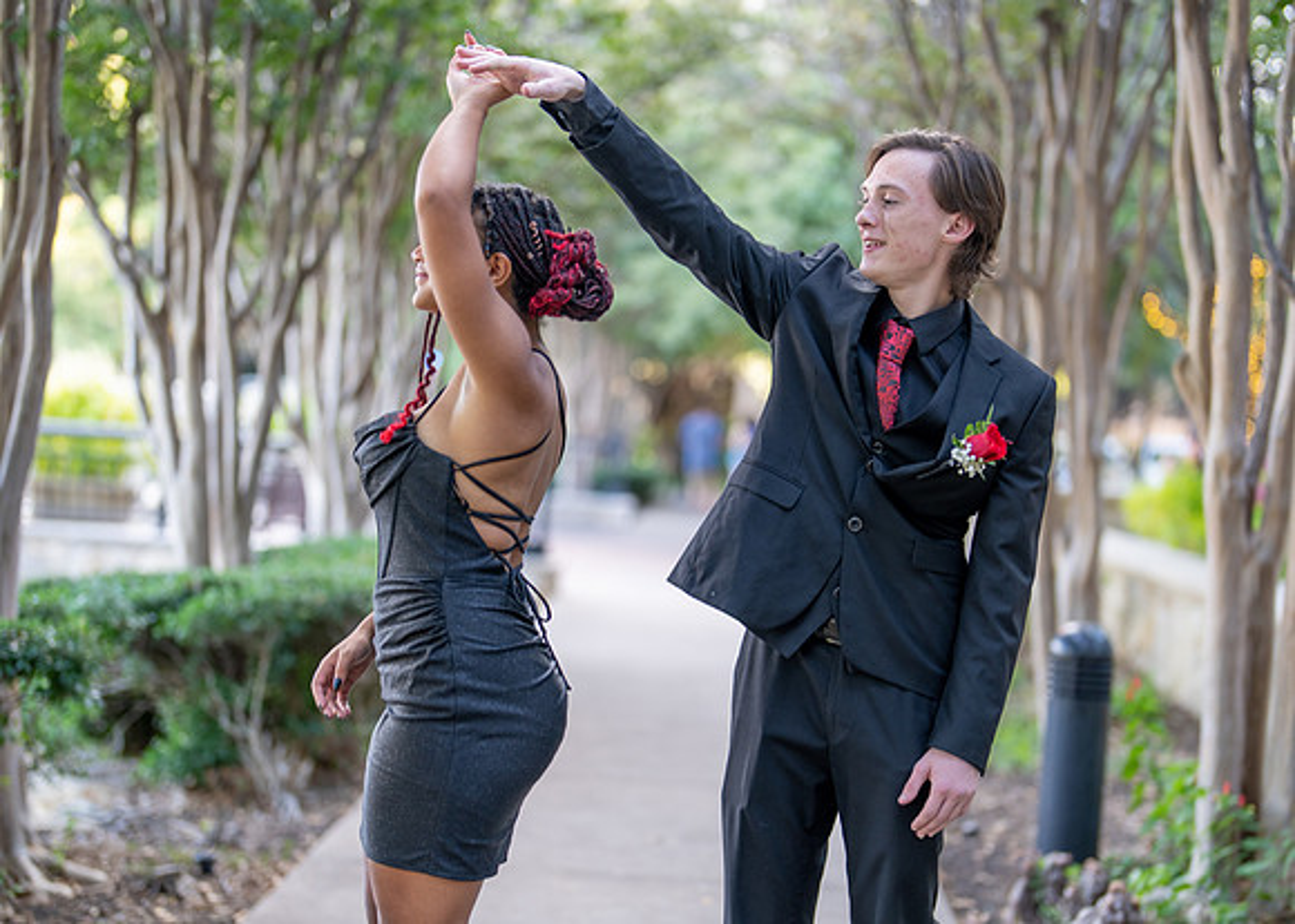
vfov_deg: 21.4
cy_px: 578
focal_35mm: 66
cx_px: 657
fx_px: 2438
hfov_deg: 29.7
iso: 100
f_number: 1.2
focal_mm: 50
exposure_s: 1/250
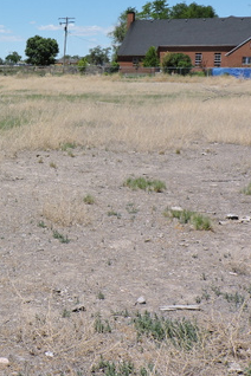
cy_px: 129
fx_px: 722
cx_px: -91
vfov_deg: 29.1
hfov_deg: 18.2
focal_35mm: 69
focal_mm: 5.9
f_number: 3.6
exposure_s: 1/1250
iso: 100
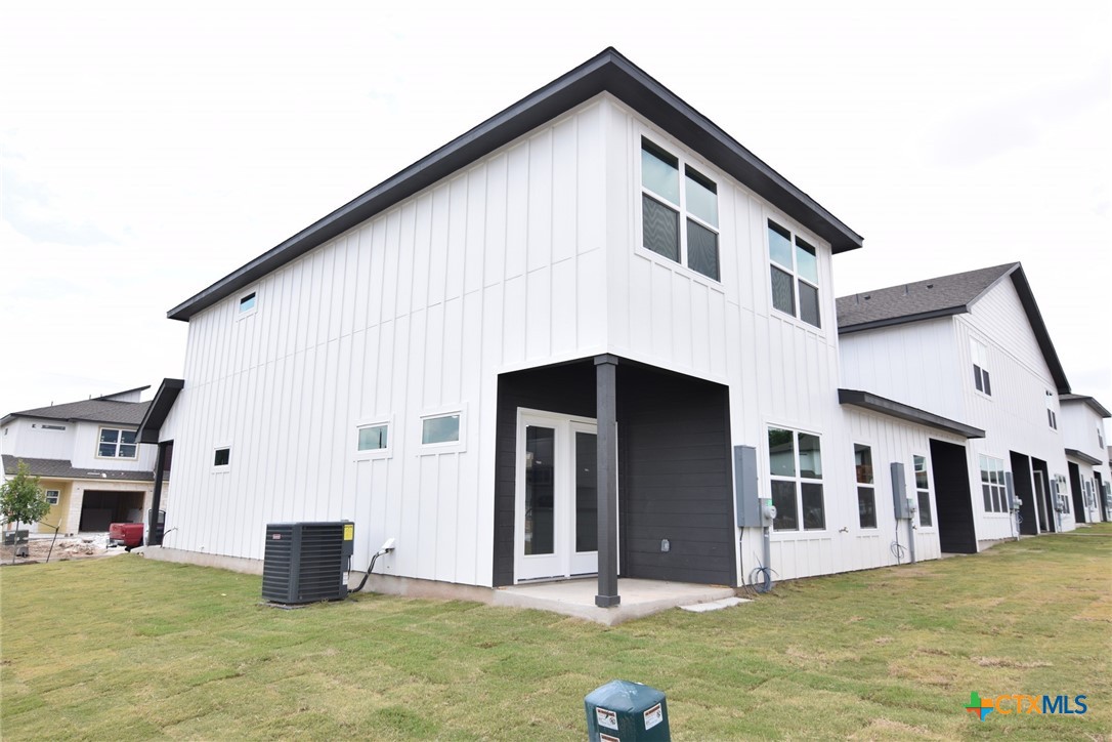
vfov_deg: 59.5
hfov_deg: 81.2
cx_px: 556
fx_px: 649
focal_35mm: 21
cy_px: 371
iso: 100
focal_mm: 14
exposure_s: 1/250
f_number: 7.1
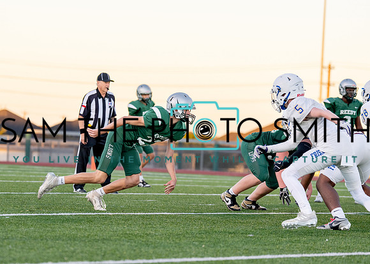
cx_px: 136
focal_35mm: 179
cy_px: 150
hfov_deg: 11.2
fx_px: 1879
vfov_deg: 8.0
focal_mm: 116
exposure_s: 1/1250
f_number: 2.8
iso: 500
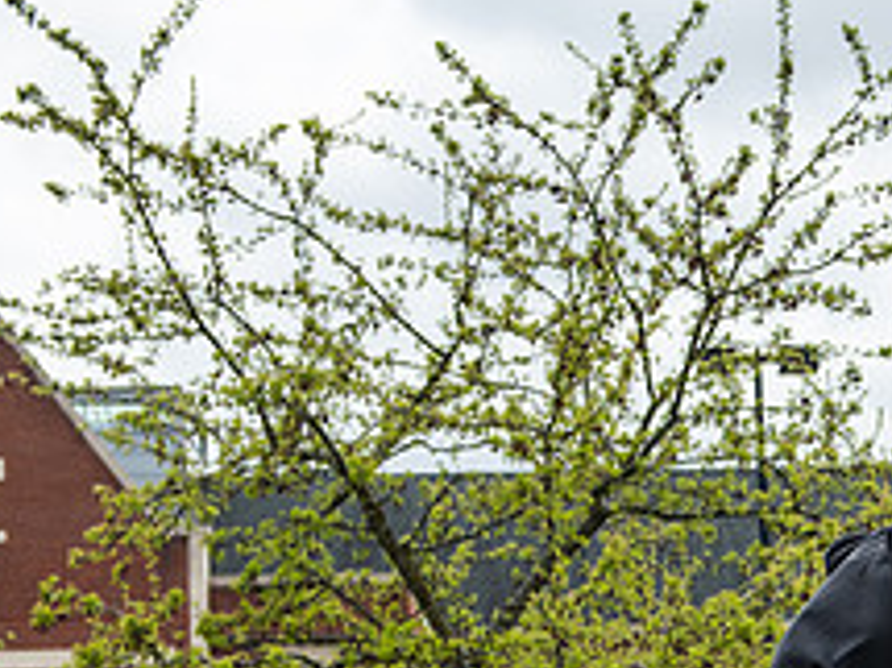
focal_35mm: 117
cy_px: 745
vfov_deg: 12.4
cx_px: 1041
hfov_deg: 16.2
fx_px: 3013
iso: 160
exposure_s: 1/1250
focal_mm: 45
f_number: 3.5
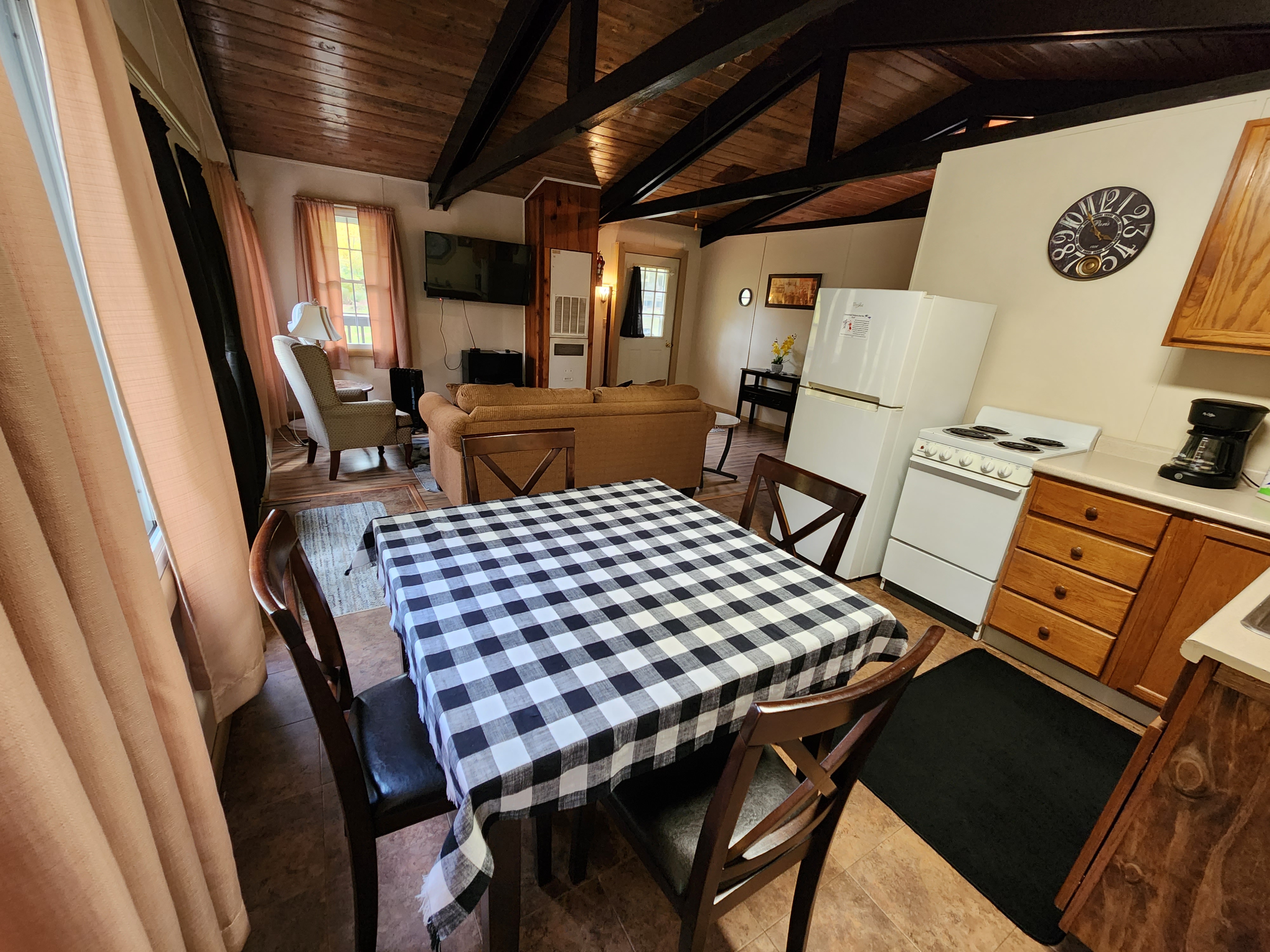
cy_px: 476
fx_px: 477
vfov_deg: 89.9
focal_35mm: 13
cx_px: 635
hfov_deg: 106.2
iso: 320
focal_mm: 2.2
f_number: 2.2
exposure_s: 1/30
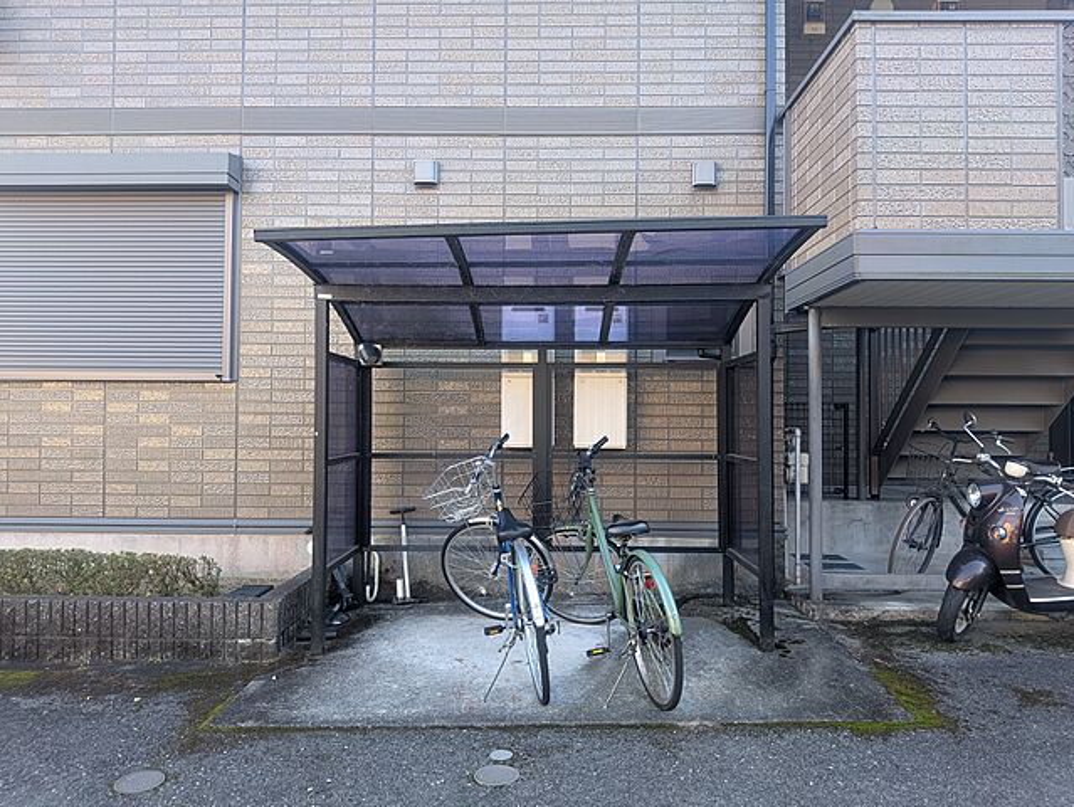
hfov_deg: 71.6
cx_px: 537
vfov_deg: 56.9
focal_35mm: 24
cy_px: 404
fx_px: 745
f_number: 1.7
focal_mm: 4.53
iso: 50
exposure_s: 1/100
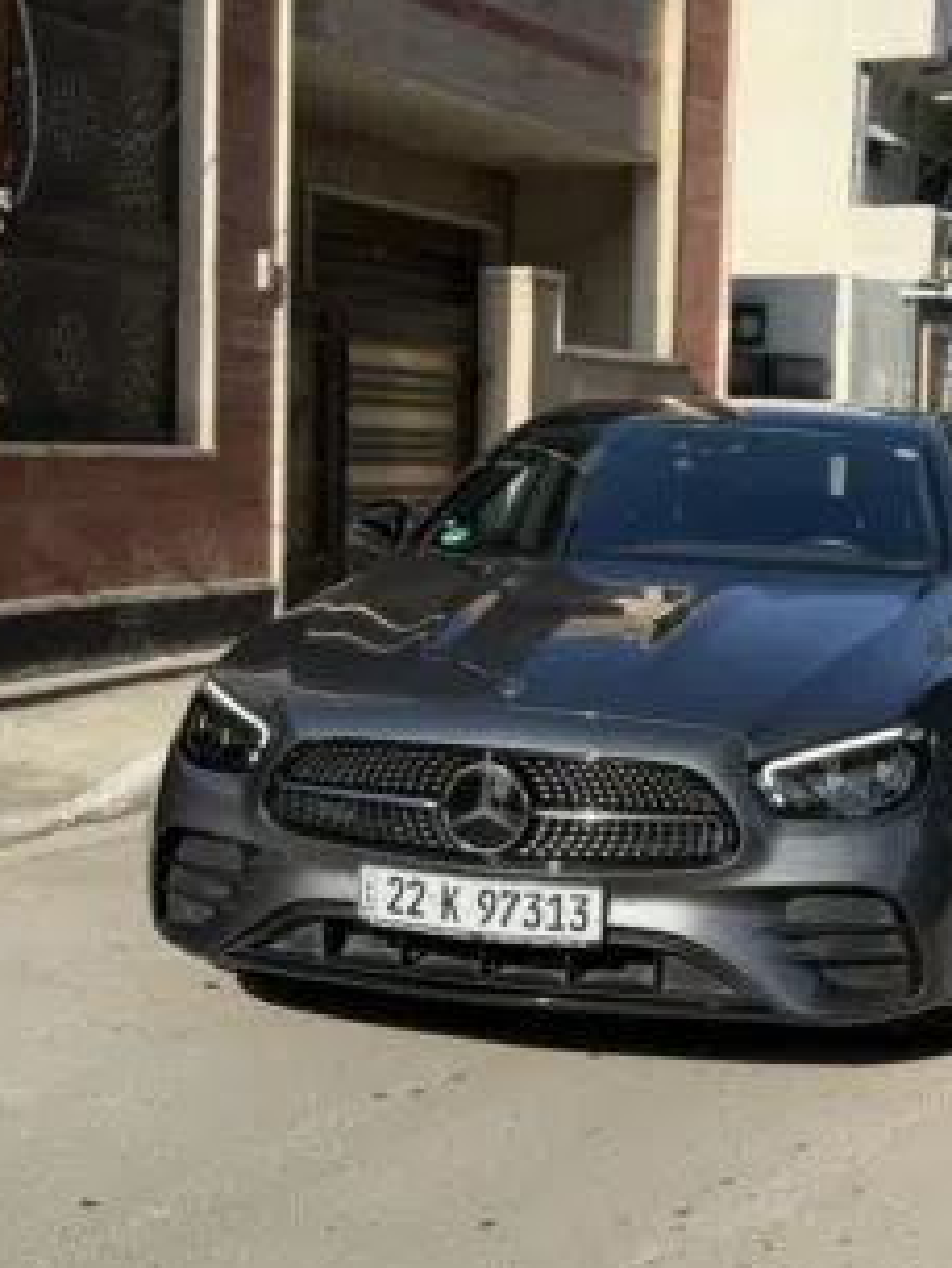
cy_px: 561
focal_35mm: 63
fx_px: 2309
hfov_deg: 23.3
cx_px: 578
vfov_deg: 30.7
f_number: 1.78
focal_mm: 6.76
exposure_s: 1/4098
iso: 100
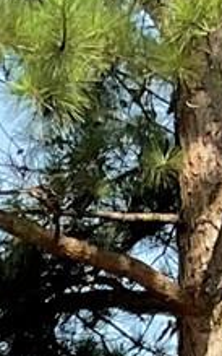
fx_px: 2786
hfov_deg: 4.4
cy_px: 1122
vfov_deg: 6.5
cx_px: -376
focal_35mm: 288
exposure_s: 1/749
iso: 16
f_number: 1.8
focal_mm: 3
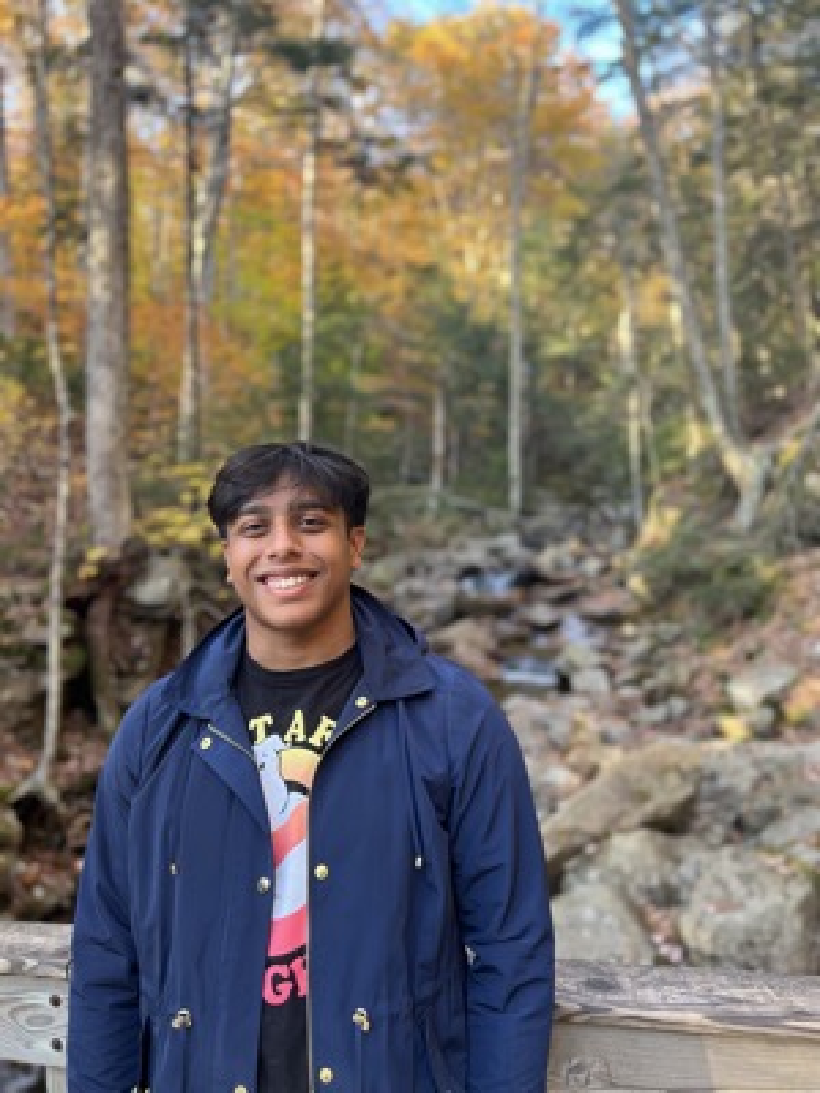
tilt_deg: +1.0
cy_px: 546
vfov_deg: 67.3
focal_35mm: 26
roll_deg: +0.8
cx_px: 410
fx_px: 821
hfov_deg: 53.1
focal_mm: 5.7
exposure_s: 1/121
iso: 100
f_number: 1.5
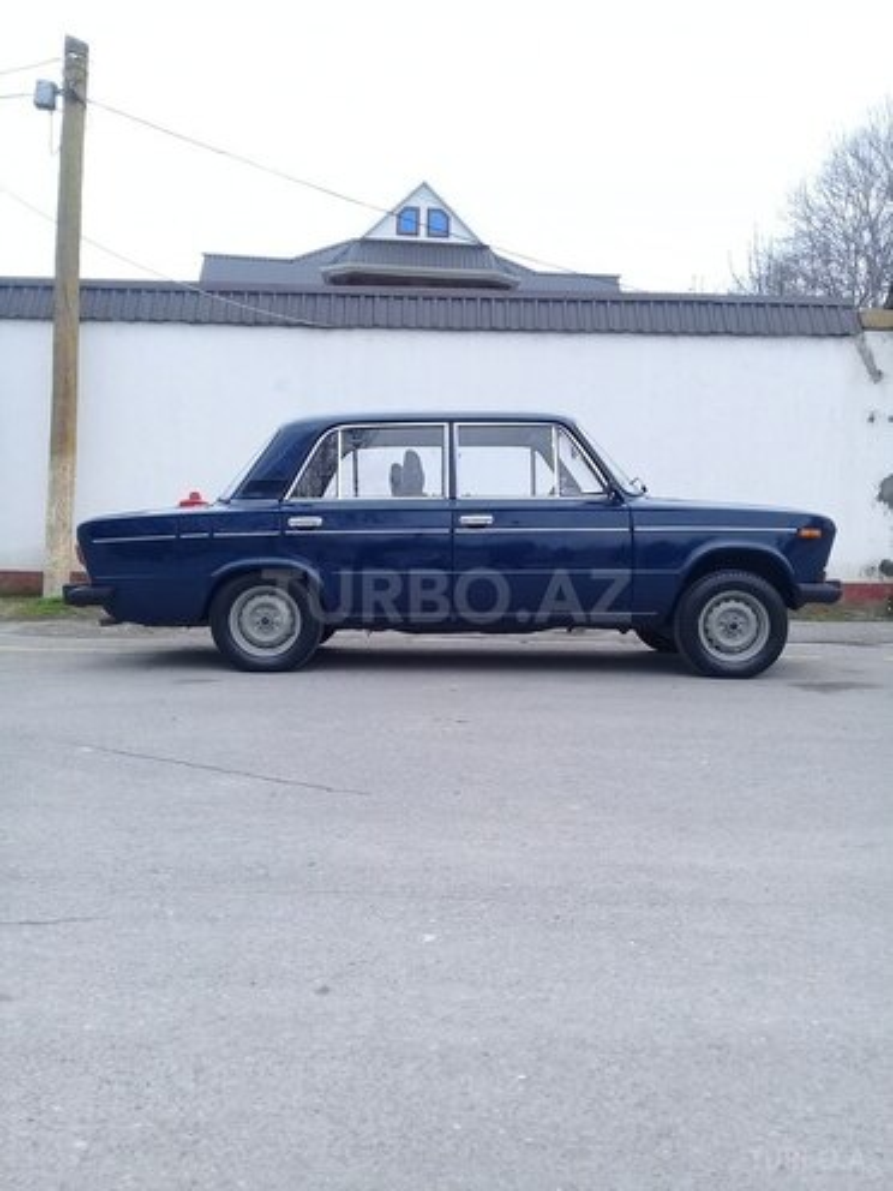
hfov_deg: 45.4
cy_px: 596
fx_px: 1066
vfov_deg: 58.4
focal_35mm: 31
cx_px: 446
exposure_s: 1/228
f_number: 2.2
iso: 50
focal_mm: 3.3
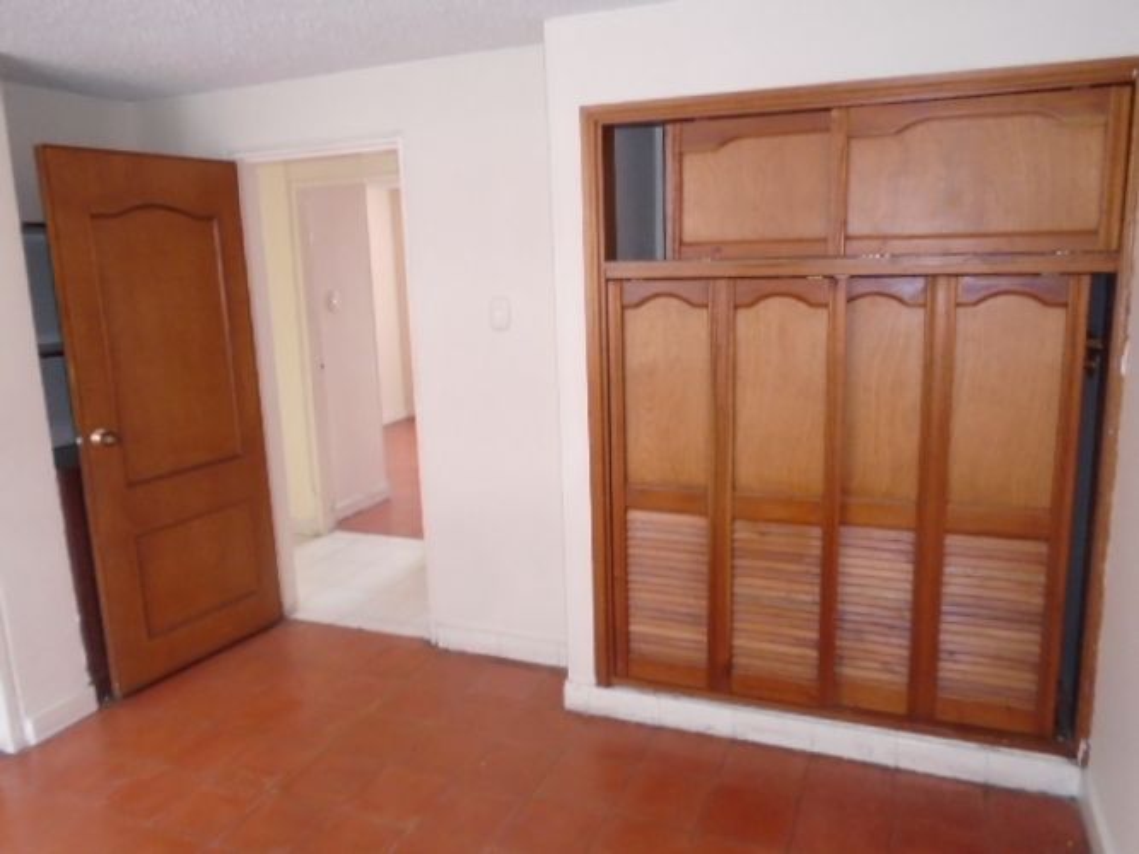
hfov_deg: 67.3
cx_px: 570
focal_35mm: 26
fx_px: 855
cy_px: 427
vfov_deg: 53.0
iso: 400
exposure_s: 1/30
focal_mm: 4.6
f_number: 3.2
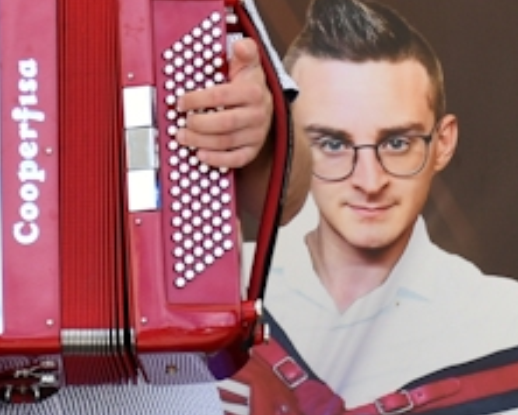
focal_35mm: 334
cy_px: 3
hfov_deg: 5.8
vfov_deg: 4.6
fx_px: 5125
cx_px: 282
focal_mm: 66
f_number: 6.3
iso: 200
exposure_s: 1/250
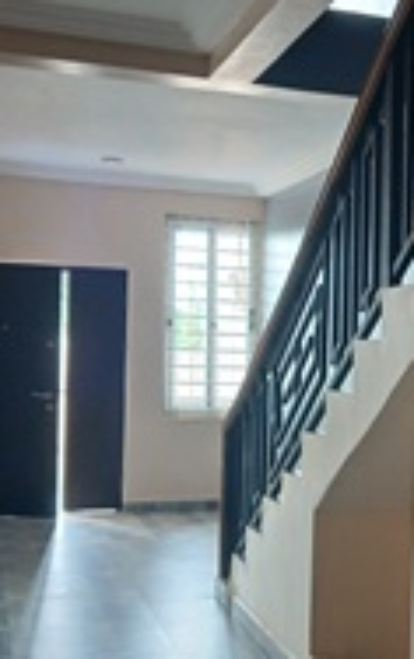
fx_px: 1116
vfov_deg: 32.8
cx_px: 491
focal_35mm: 62
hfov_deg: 19.8
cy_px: 410
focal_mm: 3.98
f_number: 1.8
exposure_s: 1/50
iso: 250
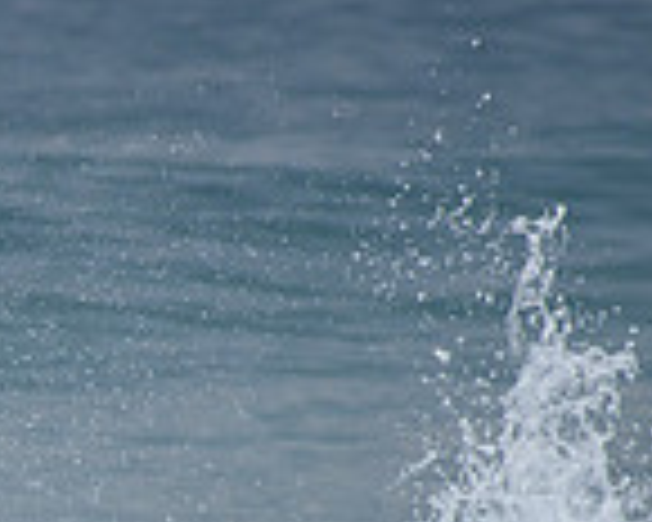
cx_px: -234
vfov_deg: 0.8
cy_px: 781
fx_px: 36181
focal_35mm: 1875
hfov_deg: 1.0
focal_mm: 500
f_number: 5.6
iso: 180
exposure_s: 1/2000
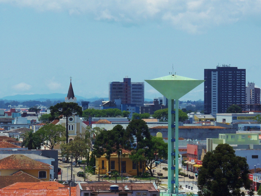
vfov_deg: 7.4
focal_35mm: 200
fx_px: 1508
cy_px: 98
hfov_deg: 9.9
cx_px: 130
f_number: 6.5
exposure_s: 1/1600
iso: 200
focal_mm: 35.6
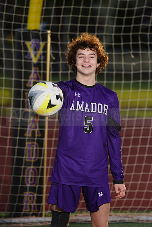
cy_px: 114
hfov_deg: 4.2
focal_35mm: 324
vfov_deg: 6.4
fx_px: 2051
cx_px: 76
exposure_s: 1/200
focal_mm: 324
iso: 100
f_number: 7.1
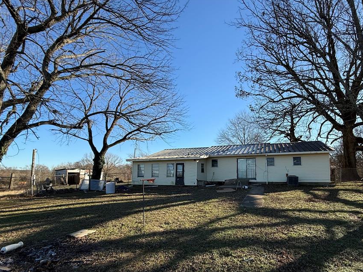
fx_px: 178
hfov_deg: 89.8
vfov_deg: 73.9
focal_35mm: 17
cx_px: 219
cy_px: 163
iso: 50
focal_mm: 2.22
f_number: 2.2
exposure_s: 1/1033
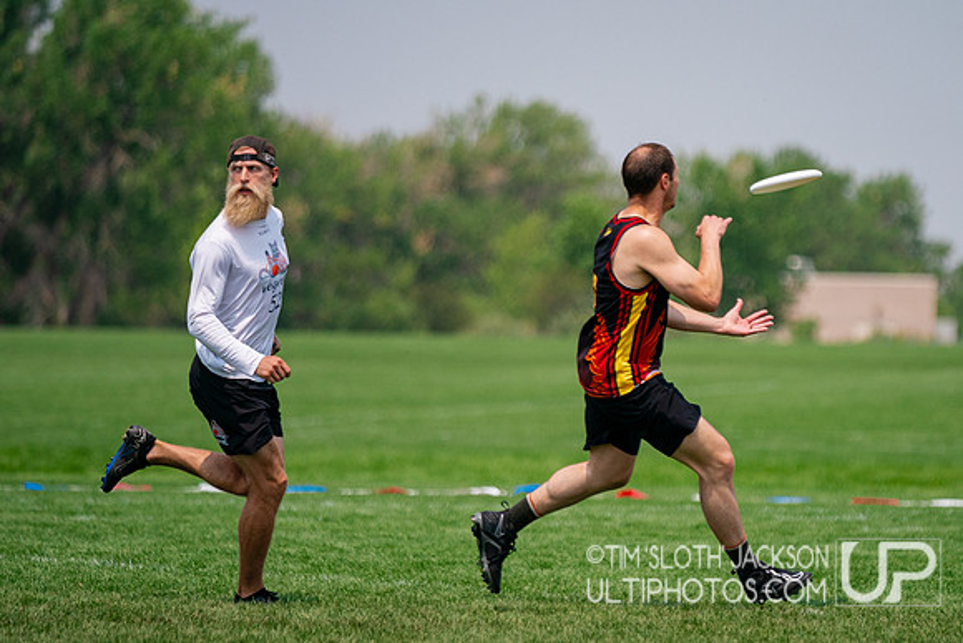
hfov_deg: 6.5
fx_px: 8541
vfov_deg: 4.3
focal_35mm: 319
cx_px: 644
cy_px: 291
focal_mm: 200
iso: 400
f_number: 2.8
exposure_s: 1/8000
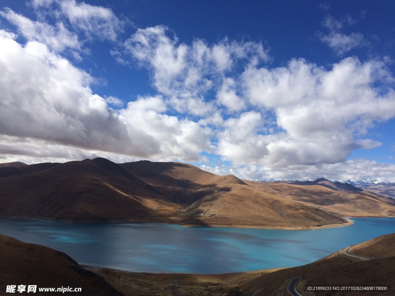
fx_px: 331
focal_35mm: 29
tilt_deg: +4.7
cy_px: 148
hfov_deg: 61.7
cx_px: 198
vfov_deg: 48.2
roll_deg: -1.8
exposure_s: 1/3425
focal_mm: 4.15
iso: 32
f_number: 2.2
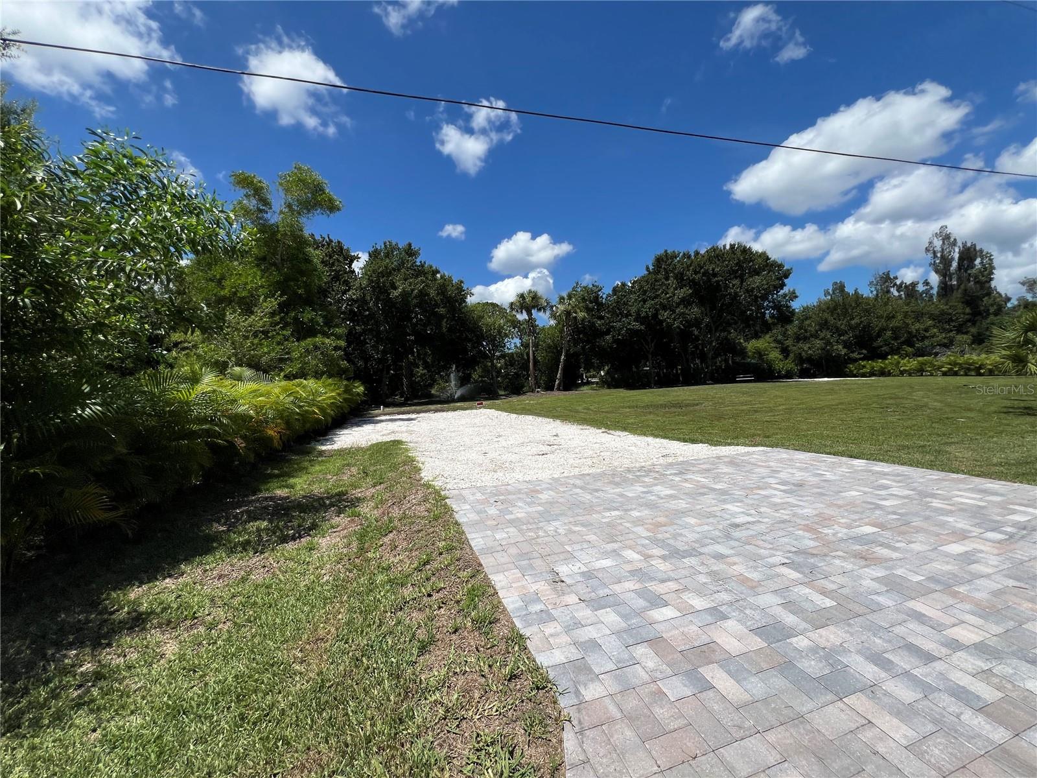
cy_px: 389
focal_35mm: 13
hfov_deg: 106.2
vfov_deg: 89.9
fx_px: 389
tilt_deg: -1.6
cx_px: 518
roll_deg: +1.4
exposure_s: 1/3311
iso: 32
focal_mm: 1.57
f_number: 1.8
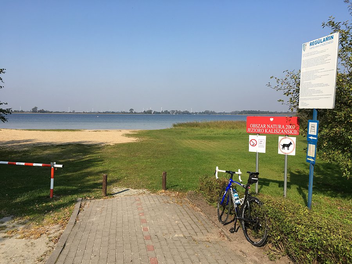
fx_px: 295
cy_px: 132
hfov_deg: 61.7
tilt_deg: -3.9
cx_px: 176
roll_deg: -0.6
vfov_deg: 48.2
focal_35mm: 29
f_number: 2.2
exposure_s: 1/1202
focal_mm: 4.15
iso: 25
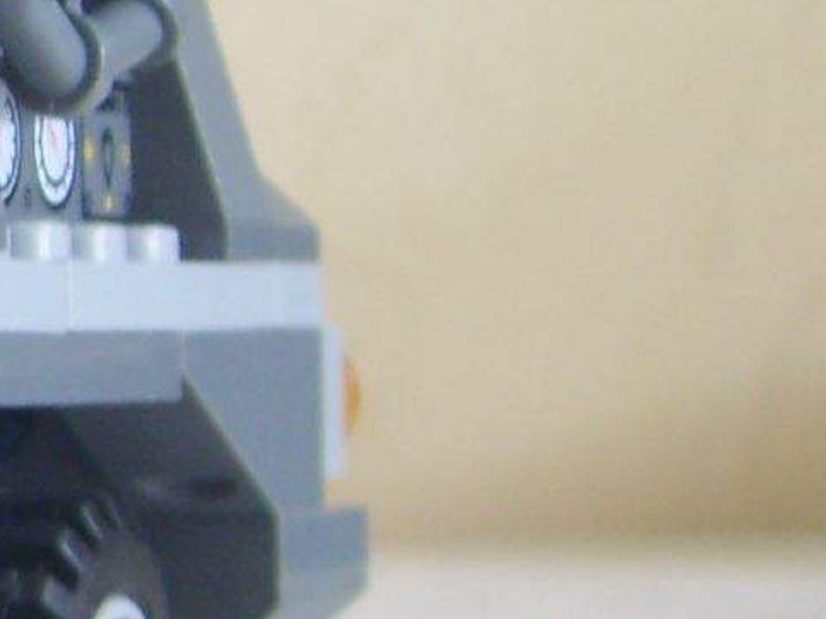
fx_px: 4485
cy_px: 106
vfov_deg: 7.9
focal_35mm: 188
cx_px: -1216
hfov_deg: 9.3
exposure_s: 1/5
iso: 50
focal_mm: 5.8
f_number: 2.8
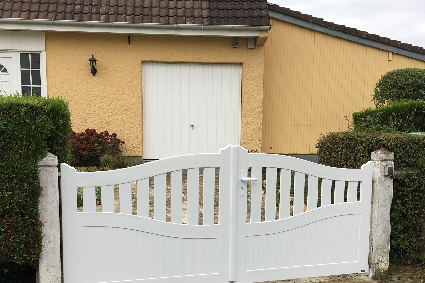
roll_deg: -1.6
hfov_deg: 38.9
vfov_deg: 26.0
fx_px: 602
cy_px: 230
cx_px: 217
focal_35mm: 51
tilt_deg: -9.0
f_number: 2.2
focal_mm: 4.15
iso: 25
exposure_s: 1/596
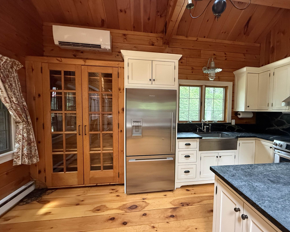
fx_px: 137
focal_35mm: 16
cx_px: 162
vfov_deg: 80.4
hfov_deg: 92.7
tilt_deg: -2.9
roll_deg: -0.9
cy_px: 118
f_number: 2.2
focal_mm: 2.22
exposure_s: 1/60
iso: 640
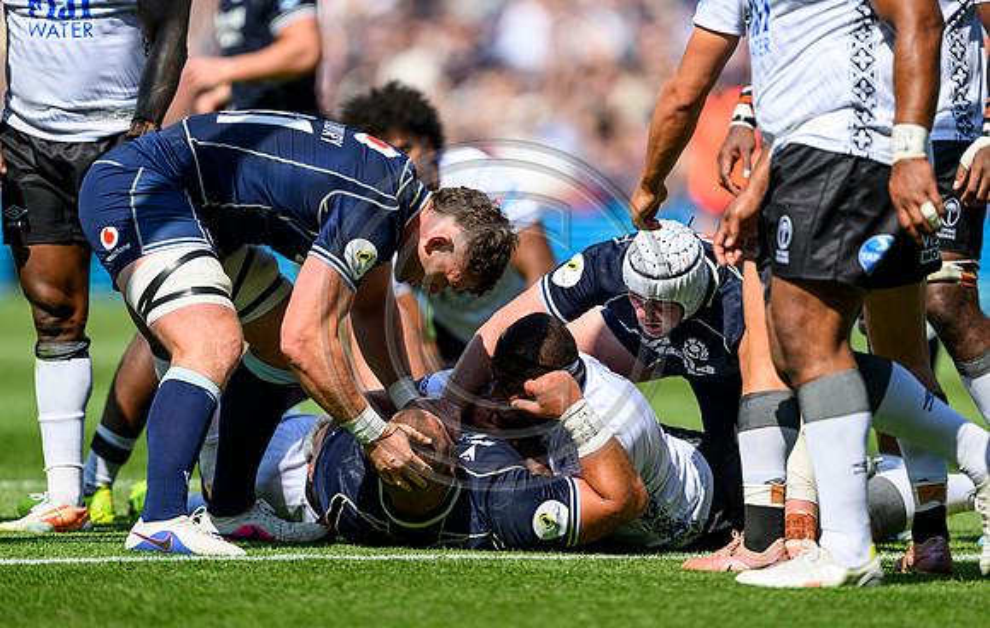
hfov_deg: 4.7
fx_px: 11966
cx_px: 532
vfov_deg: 3.0
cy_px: 345
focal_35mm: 442
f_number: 2.8
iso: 250
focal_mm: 400
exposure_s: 1/4000
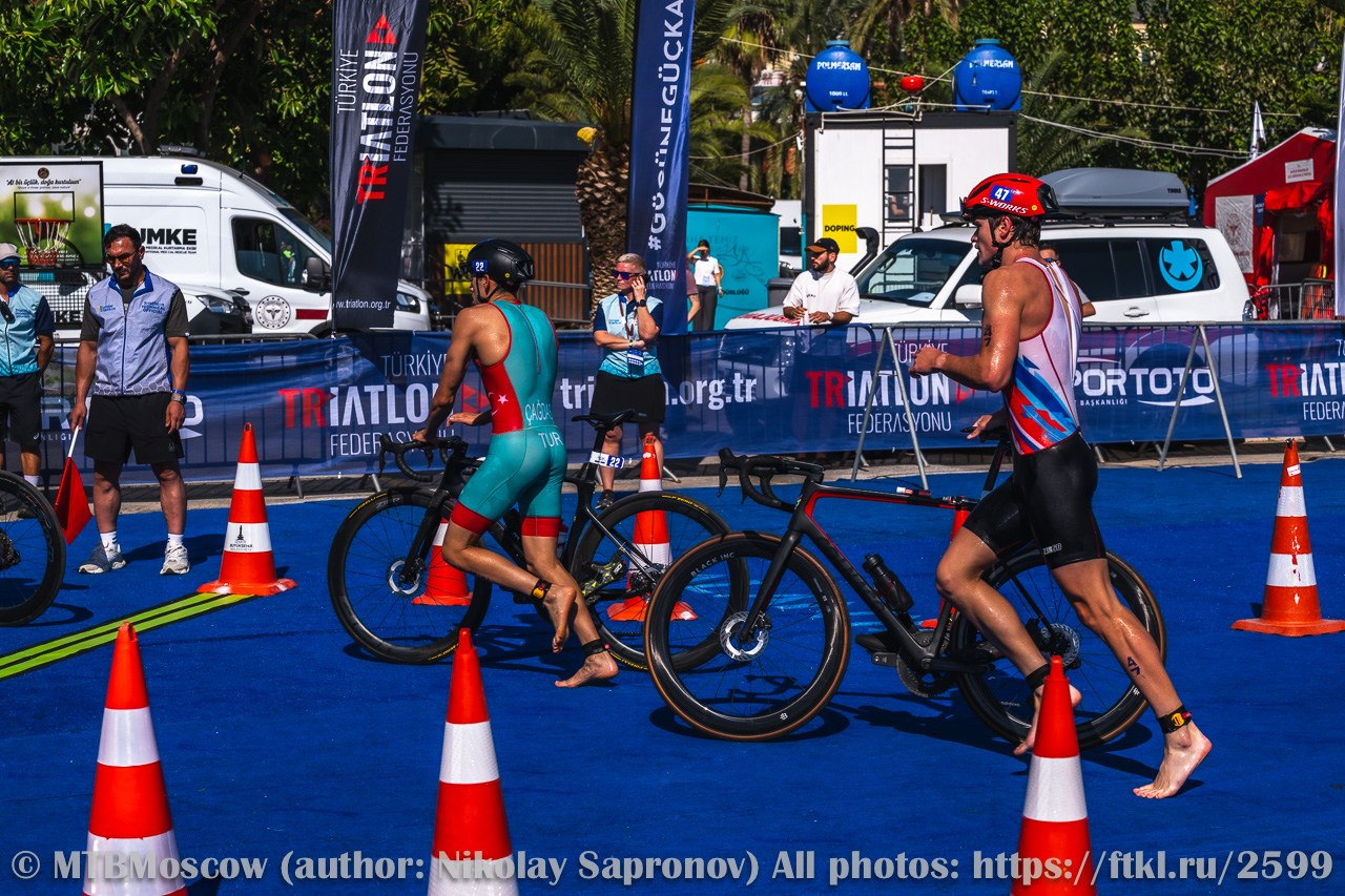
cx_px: 672
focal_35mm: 70
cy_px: 448
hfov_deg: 28.8
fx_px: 2615
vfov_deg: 19.5
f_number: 7.1
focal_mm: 70
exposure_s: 1/1600
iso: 100
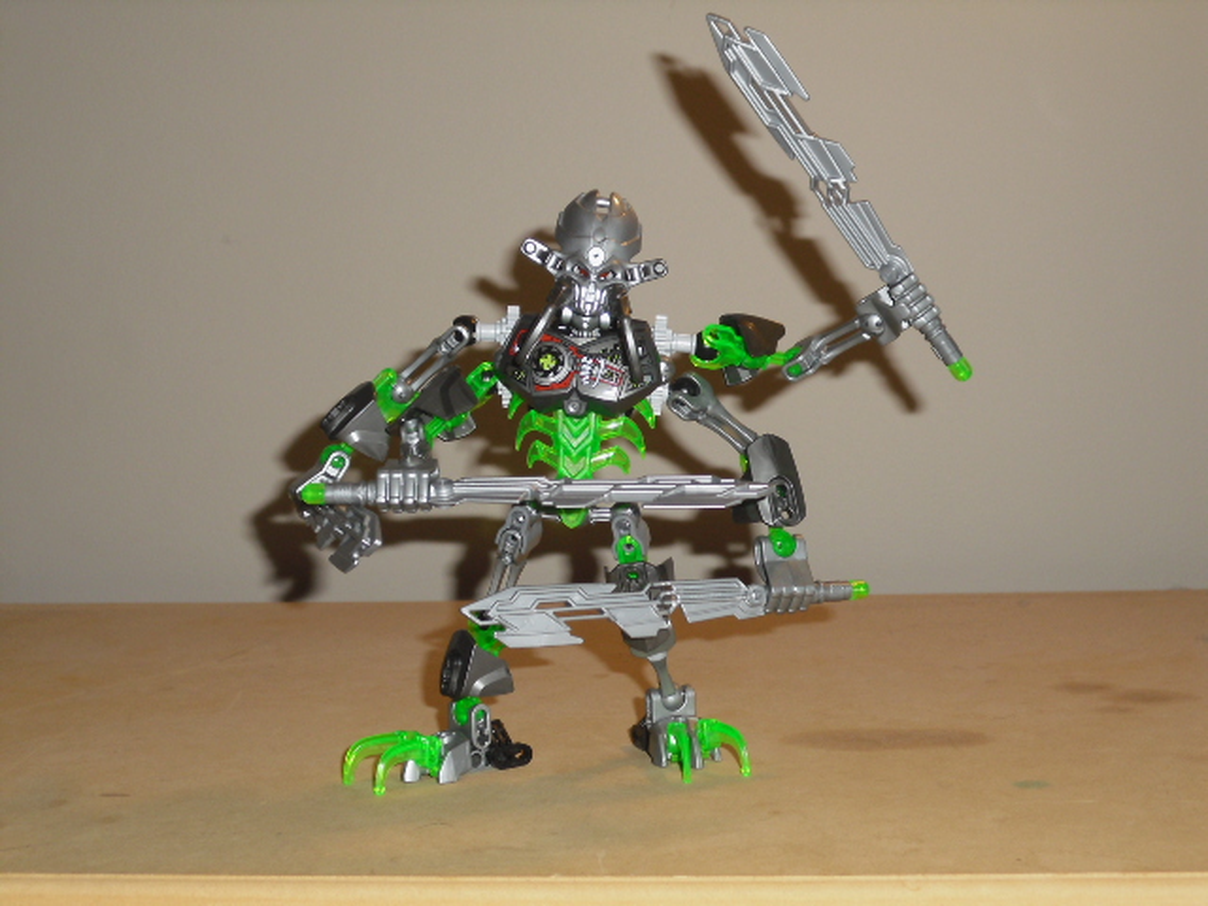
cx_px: 604
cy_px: 453
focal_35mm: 53
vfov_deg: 27.5
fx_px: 1850
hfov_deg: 36.2
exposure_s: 1/60
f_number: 3.8
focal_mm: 9.4
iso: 200
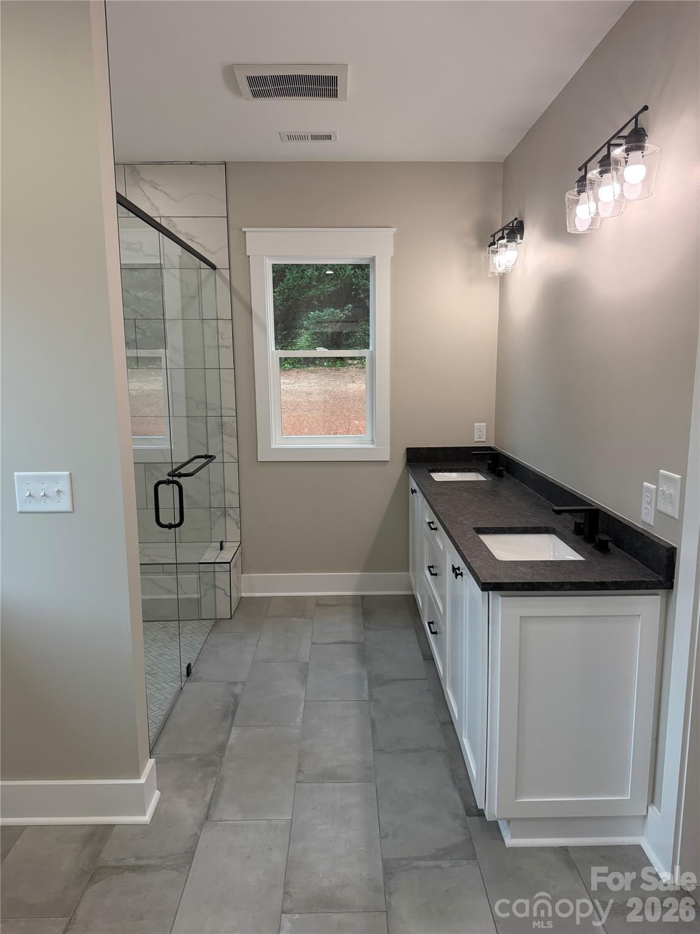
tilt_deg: -9.4
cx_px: 350
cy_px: 467
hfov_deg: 56.8
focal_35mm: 24
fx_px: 647
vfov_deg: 71.6
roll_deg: +0.0
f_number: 1.78
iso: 160
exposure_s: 1/222
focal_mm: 6.76
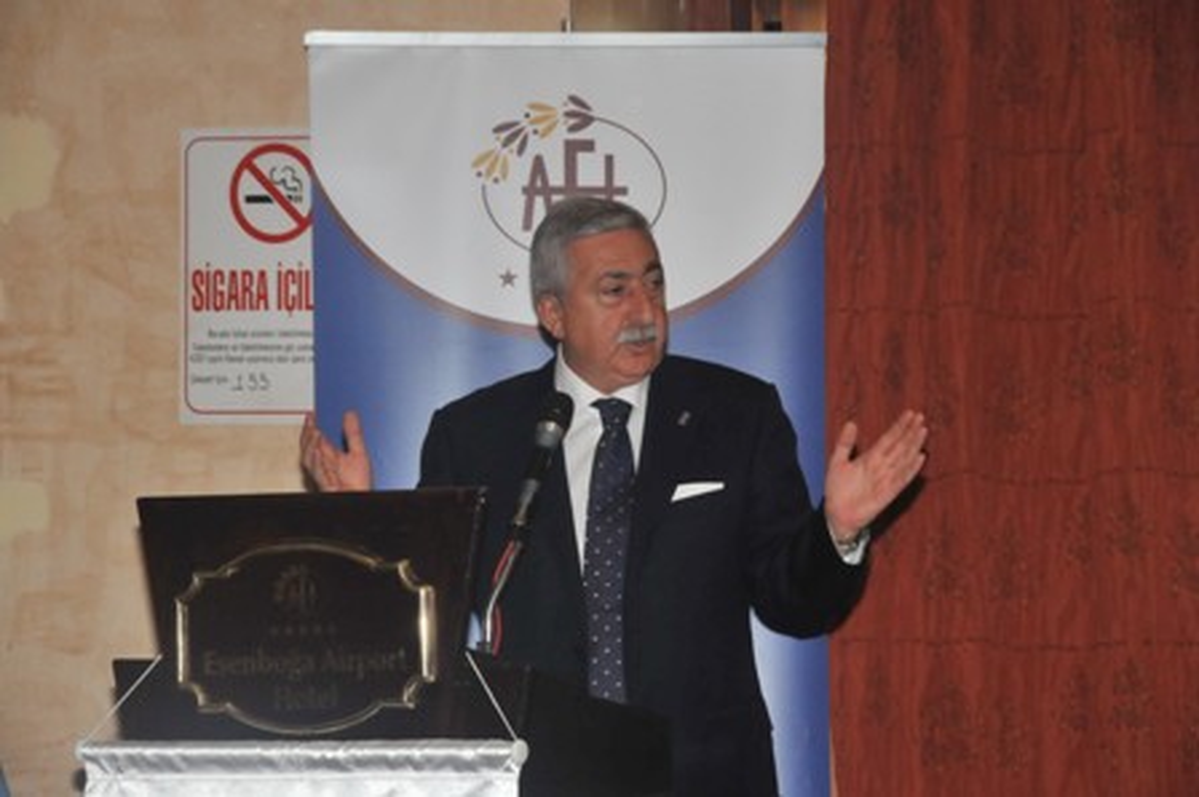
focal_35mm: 142
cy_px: 398
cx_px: 600
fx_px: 4742
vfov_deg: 9.6
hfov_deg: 14.4
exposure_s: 1/60
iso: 1000
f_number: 7.1
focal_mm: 95
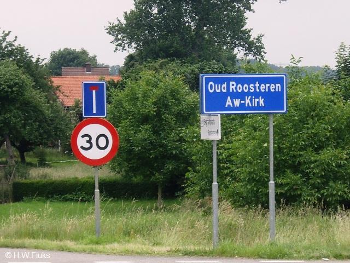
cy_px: 132
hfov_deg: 21.3
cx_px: 175
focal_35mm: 92
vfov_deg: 16.1
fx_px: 930
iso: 64
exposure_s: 1/250
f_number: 4.8
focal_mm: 19.4
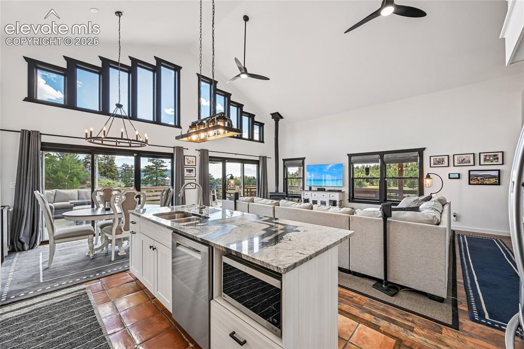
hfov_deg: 104.3
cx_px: 262
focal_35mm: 14
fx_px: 204
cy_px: 174
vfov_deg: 81.2
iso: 140
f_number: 9
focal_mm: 14
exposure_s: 1/15
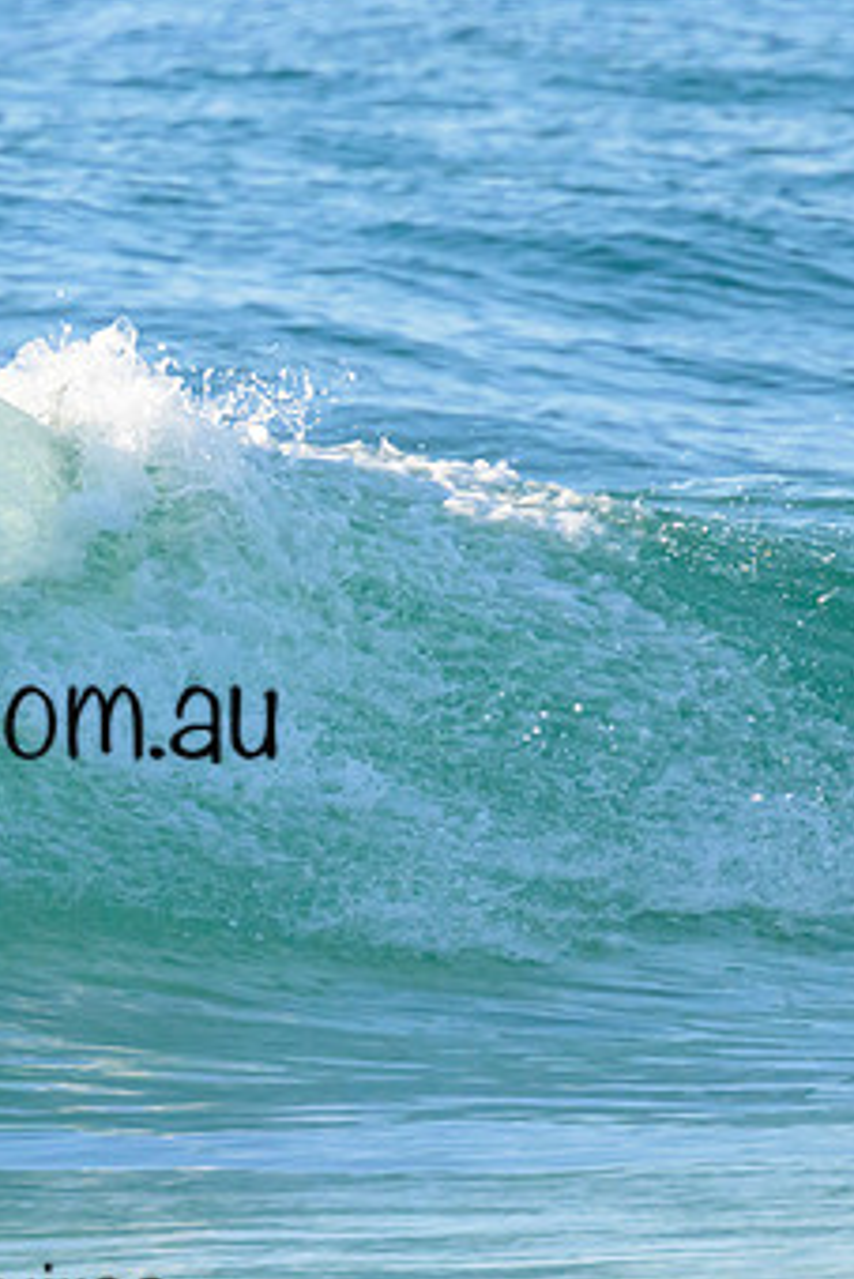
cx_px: 197
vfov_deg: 1.2
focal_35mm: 1763
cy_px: 518
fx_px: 62665
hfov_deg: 0.8
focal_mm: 800
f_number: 11
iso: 1800
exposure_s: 1/2000
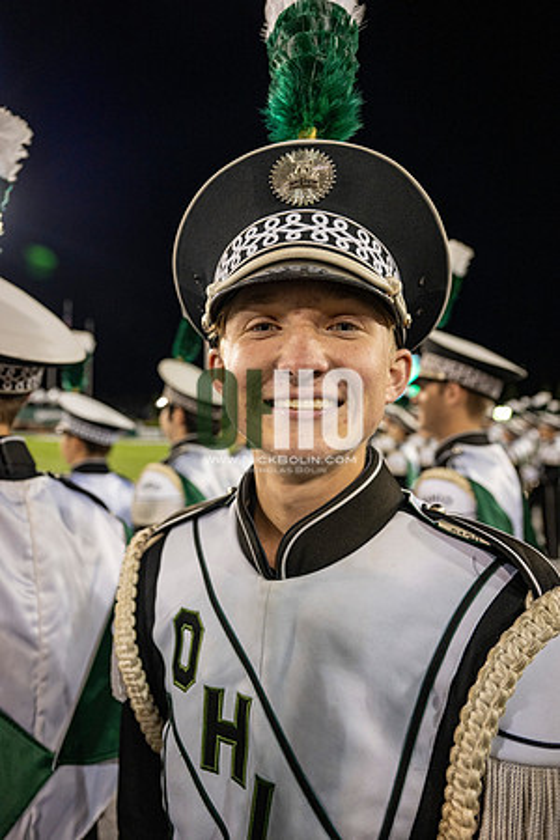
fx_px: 560
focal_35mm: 24
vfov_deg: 73.7
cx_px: 280
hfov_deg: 53.1
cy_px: 420
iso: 1250
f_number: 3.2
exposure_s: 1/500
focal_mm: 24
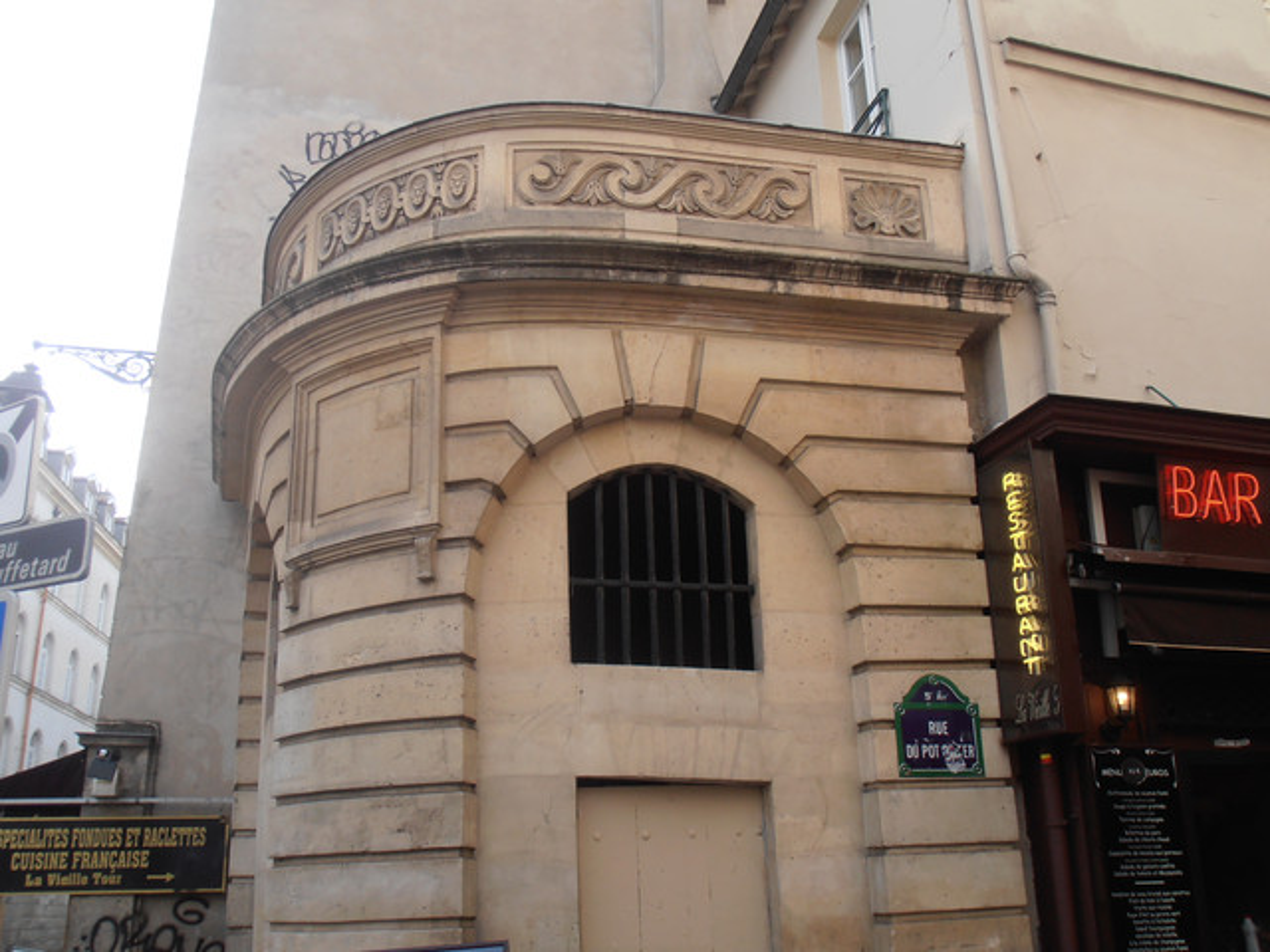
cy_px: 476
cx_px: 635
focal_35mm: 37
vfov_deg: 38.7
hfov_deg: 50.1
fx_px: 1357
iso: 80
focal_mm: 6.61
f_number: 3.9
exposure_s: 1/160
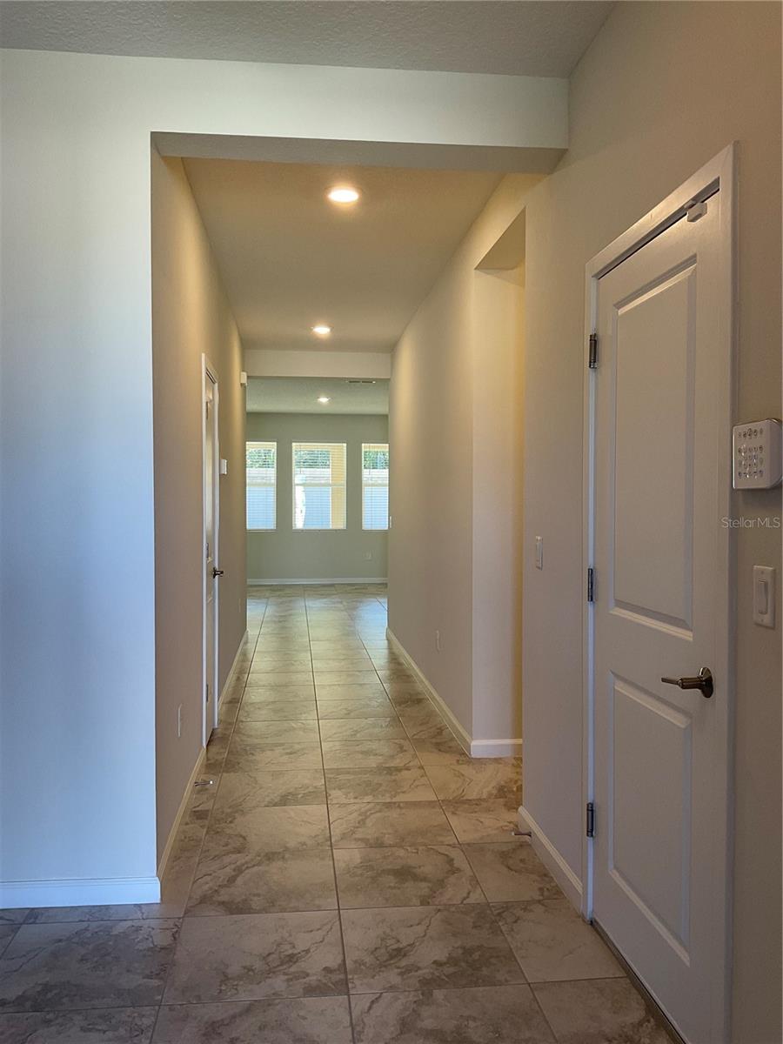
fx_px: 875
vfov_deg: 61.7
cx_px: 392
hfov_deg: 48.2
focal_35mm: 29
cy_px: 522
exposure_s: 1/60
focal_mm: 3
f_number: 1.8
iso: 40
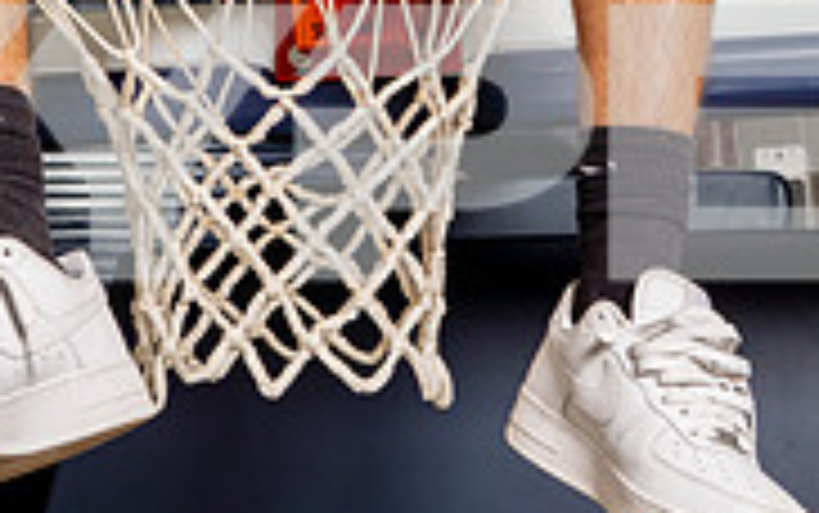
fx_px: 1965
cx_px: 252
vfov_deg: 14.2
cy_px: -171
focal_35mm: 88
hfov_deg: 23.4
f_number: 8
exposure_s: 1/250
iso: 320
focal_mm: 35
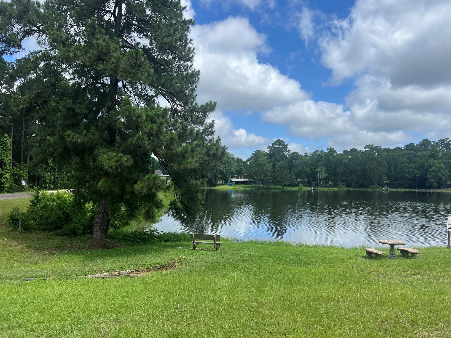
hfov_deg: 65.3
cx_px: 233
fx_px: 352
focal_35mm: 27
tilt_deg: -1.8
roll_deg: -0.2
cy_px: 174
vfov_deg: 51.3
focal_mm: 5.7
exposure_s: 1/3704
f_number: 1.5
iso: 50
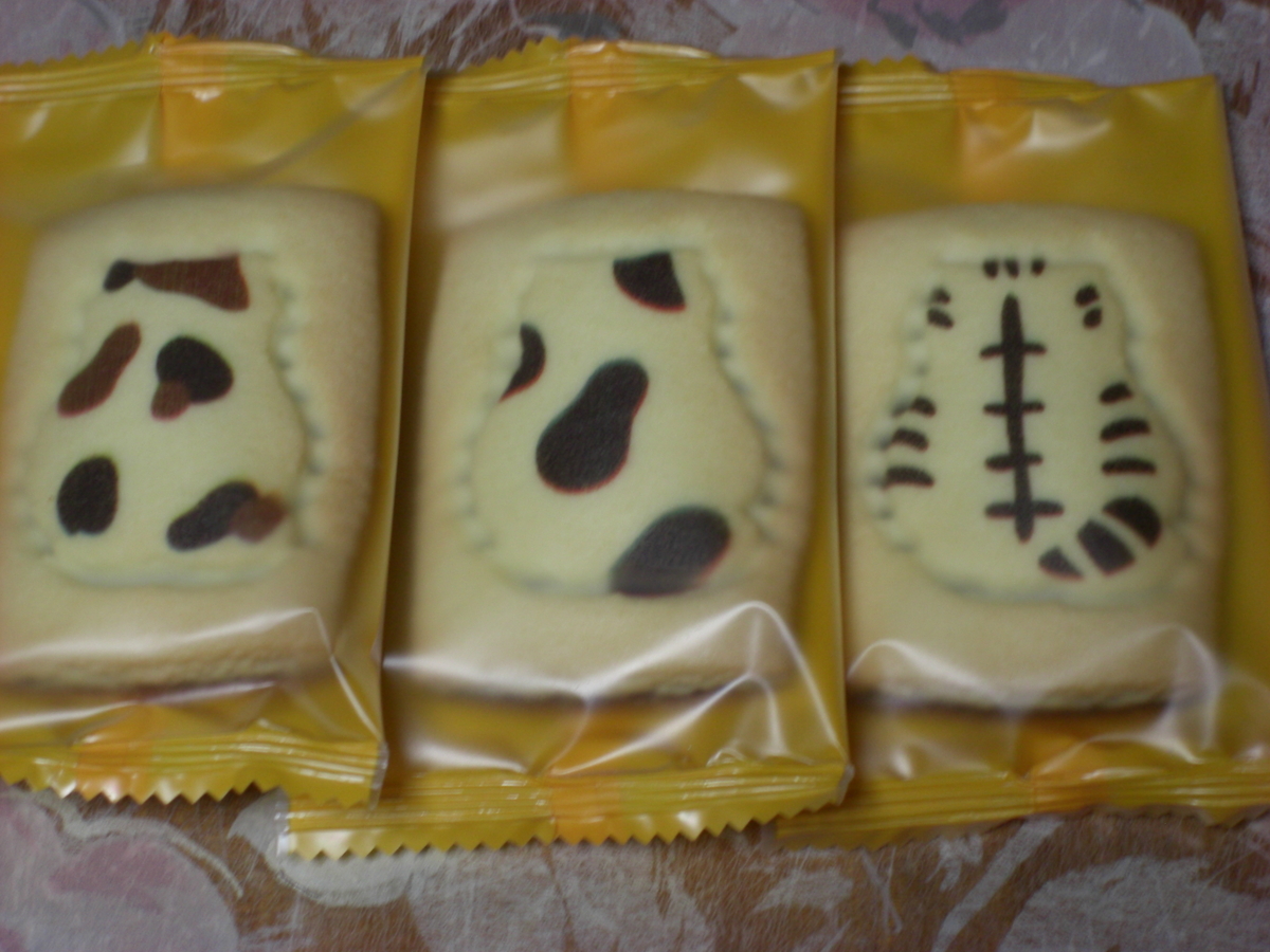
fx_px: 3485
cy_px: 476
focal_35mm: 95
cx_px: 635
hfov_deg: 20.7
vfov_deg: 15.6
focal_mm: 19.7
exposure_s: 1/20
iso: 200
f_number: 4.8
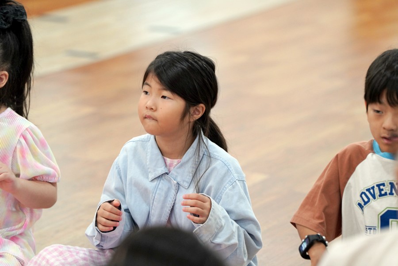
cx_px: 199
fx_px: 2211
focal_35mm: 200
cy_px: 133
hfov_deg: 10.3
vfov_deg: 6.9
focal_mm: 200
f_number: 4
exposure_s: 1/250
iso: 2500
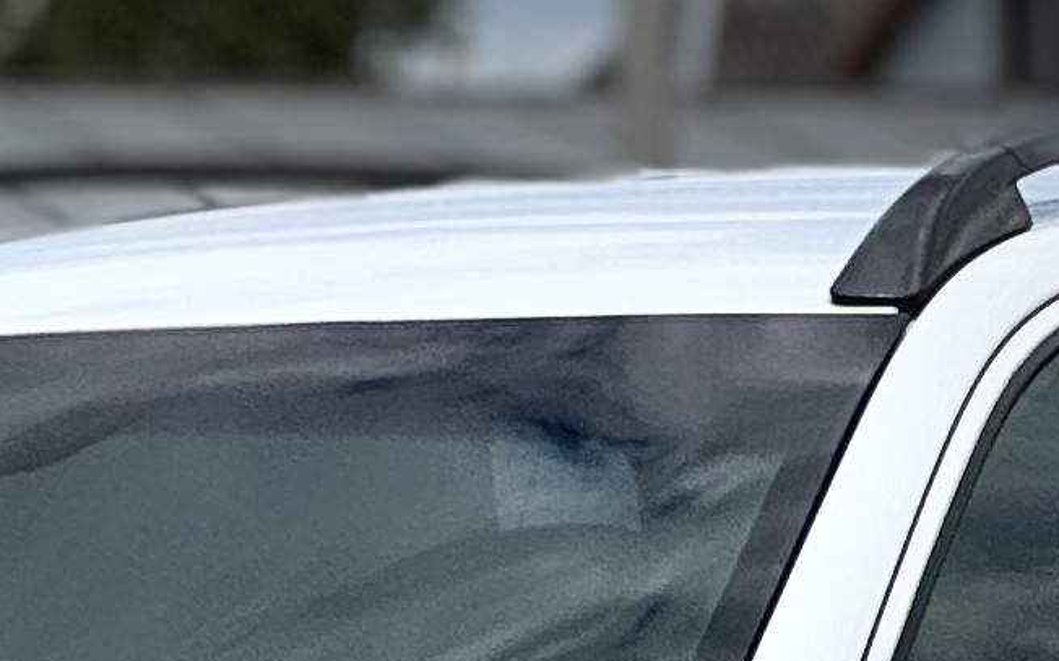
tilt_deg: -1.9
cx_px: 50
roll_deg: -0.2
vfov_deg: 2.6
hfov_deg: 4.2
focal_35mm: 505
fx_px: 14570
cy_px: 1283
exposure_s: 1/2538
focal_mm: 9
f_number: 2.8
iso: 25
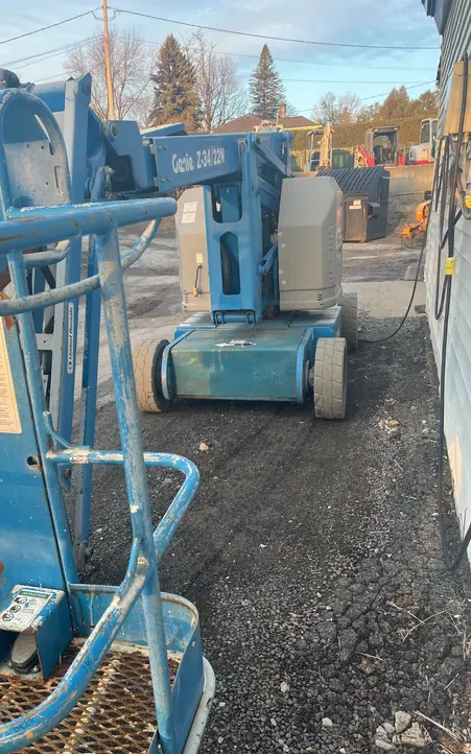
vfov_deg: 66.5
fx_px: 575
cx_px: 190
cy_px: 382
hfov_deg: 44.3
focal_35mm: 28
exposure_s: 1/122
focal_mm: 5.1
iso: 40
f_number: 1.6
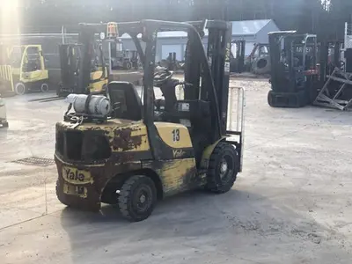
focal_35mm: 52
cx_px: 176
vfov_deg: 28.0
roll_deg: +1.9
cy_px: 132
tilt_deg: -8.7
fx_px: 529
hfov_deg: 36.8
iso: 16
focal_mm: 6
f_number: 2.4
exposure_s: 1/147
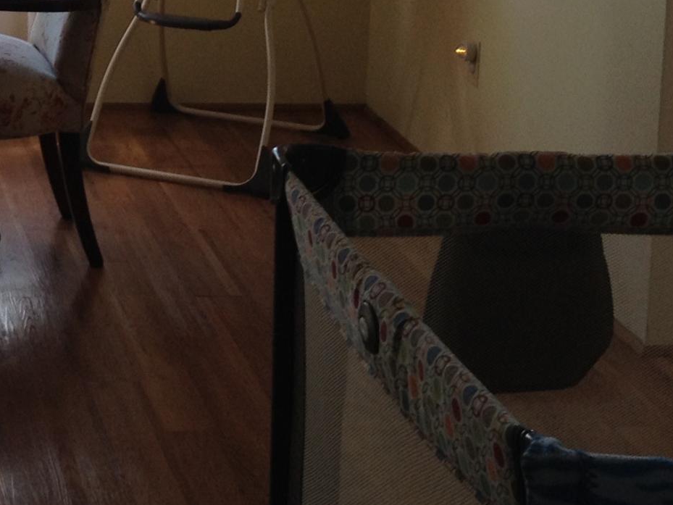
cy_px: -154
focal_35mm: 113
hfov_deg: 16.8
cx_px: -74
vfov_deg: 12.7
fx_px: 2197
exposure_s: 1/120
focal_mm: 4.28
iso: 50
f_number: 2.4
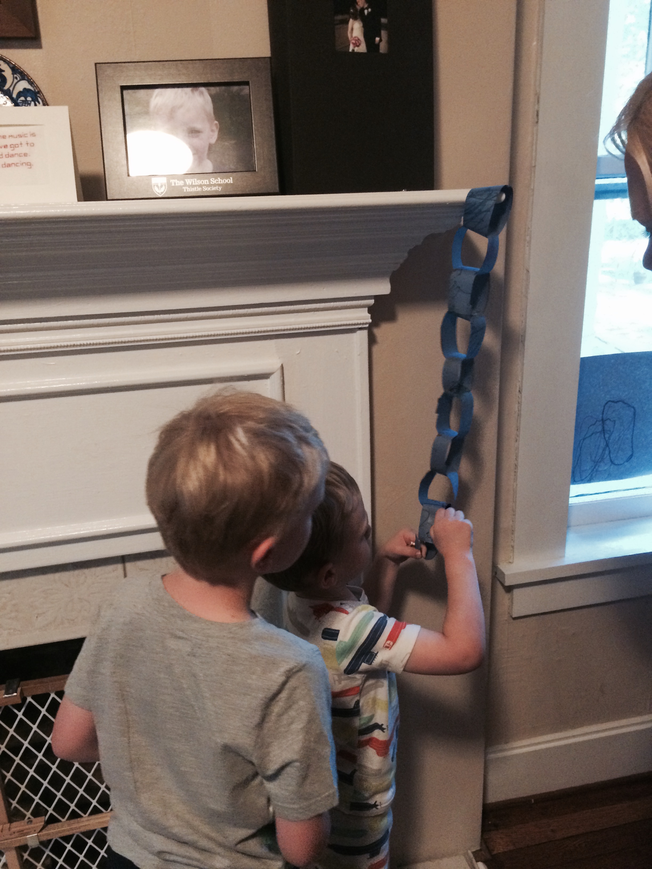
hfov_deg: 48.2
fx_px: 728
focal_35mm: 29
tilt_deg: -20.3
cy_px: 434
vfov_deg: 61.7
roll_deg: +3.1
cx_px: 326
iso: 320
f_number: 2.2
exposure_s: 1/30
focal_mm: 4.15
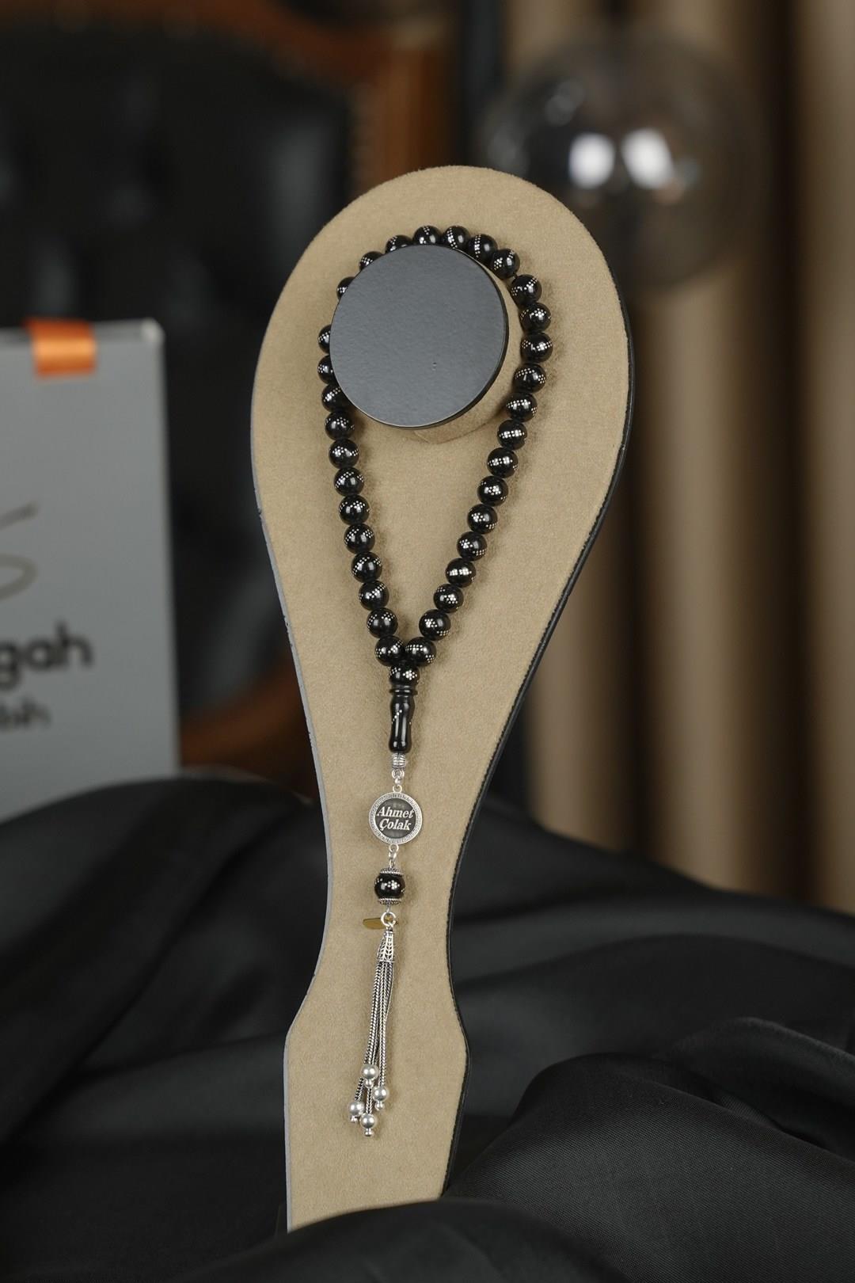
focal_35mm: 70
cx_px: 428
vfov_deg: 28.8
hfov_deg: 19.5
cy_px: 642
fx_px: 2494
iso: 400
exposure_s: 1/160
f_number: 4
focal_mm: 70
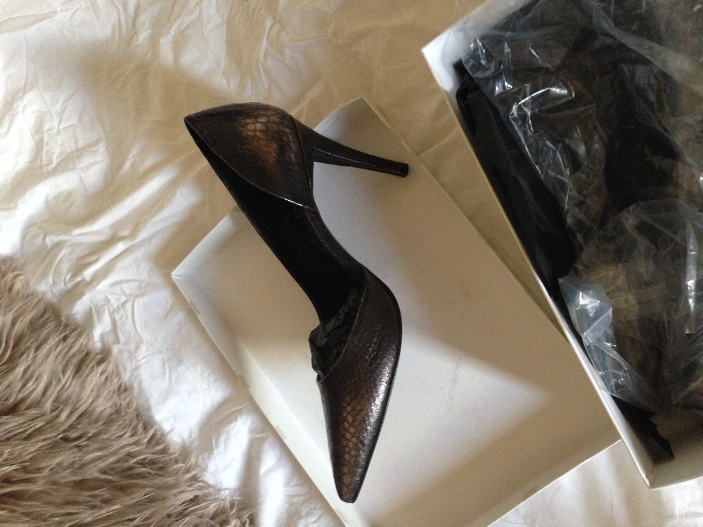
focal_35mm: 33
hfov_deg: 55.4
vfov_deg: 42.9
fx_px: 670
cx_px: 352
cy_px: 264
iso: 320
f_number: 2.4
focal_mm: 4.12
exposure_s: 1/15
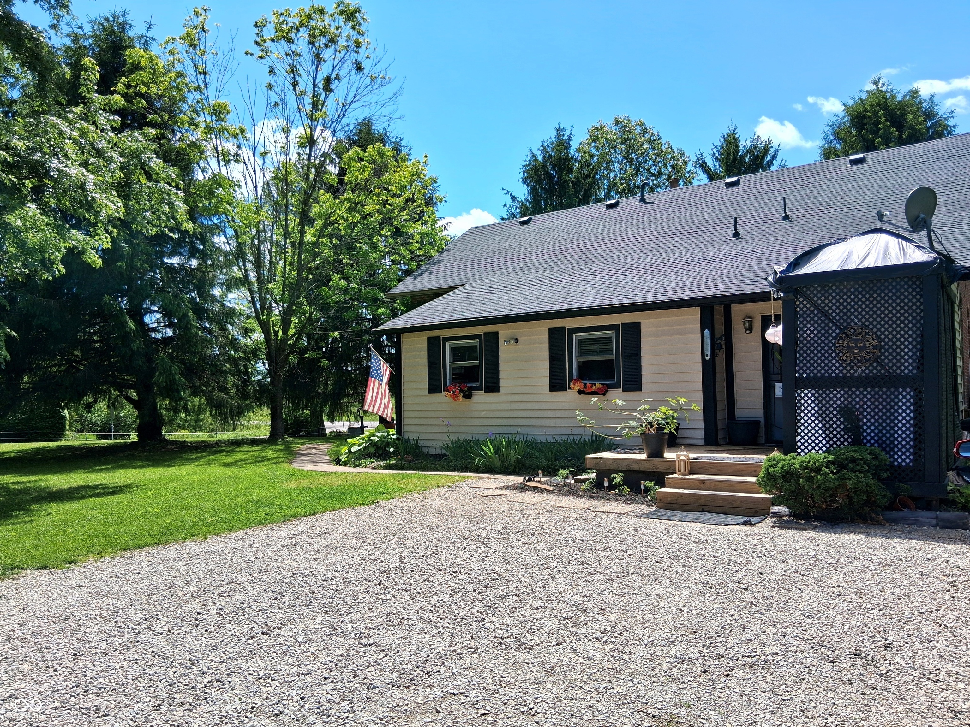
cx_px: 485
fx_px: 729
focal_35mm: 26
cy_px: 364
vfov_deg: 53.1
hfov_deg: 67.3
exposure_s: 1/556
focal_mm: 3.98
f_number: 1.8
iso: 25
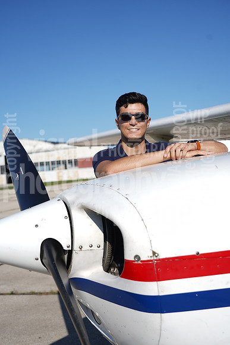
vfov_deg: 47.4
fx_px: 393
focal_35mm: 41
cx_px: 115
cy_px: 172
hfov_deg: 32.6
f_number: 4.5
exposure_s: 1/800
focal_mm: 41
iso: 64
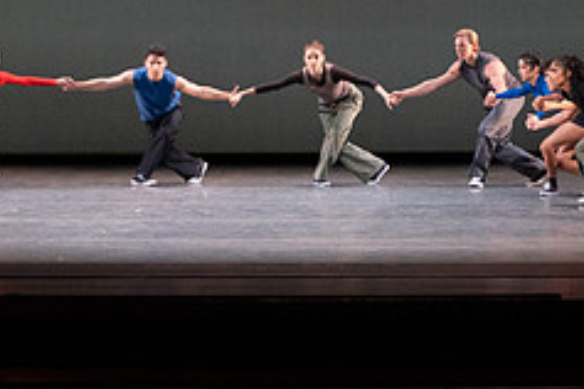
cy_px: -73
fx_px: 3342
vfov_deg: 6.6
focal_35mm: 206
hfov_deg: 10.0
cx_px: 133
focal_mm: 84
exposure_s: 1/400
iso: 8000
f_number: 5
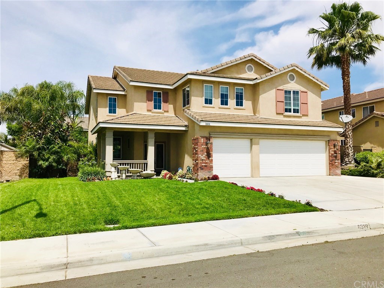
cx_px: 192
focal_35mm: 28
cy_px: 144
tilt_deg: +2.1
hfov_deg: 63.4
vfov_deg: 49.7
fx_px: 311
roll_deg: -0.3
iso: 20
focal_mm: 3.99
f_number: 1.8
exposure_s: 1/3690
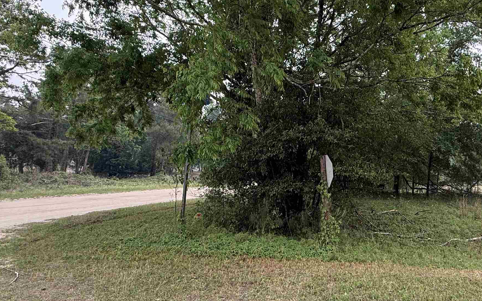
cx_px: 323
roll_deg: -3.1
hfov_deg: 68.4
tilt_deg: +6.6
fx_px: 342
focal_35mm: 26
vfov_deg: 47.5
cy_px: 132
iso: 100
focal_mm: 2.22
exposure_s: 1/99
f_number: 2.2
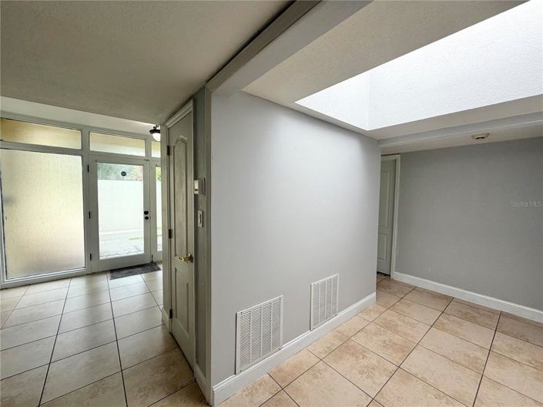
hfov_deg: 102.1
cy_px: 204
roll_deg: -0.9
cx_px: 272
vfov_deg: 85.6
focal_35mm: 14
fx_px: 219
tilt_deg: -3.2
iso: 40
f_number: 2.2
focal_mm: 2.22
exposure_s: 1/140
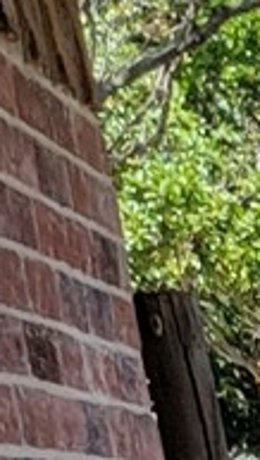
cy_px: 1204
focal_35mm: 277
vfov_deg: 7.2
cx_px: 2125
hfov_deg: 3.3
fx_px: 3385
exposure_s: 1/467
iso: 16
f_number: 1.8
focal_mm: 6.7
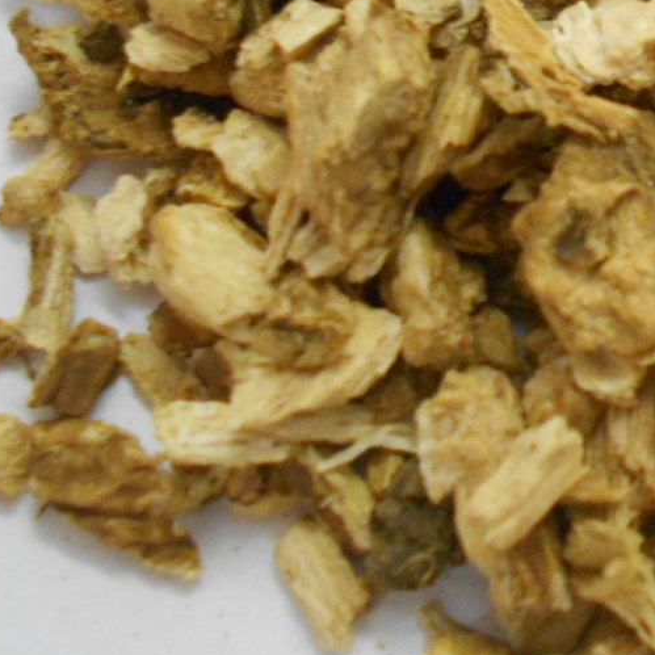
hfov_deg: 18.1
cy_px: -74
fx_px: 1820
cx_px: 994
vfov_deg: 19.5
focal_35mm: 85
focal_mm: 5.1
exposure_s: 1/20
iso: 400
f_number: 3.4
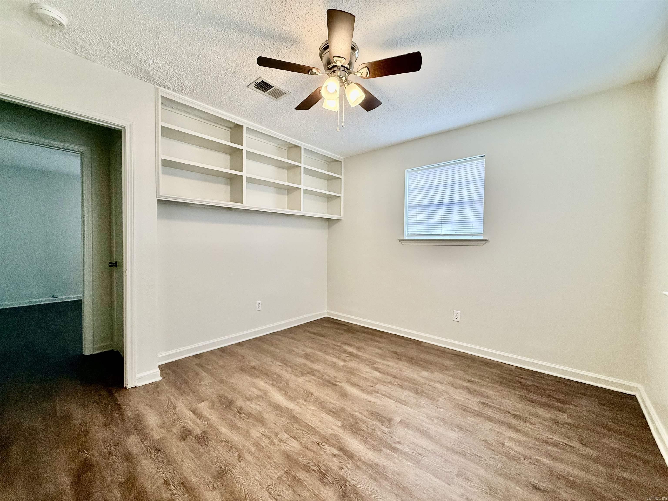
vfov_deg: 85.7
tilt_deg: -1.1
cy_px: 250
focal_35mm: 14
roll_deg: -0.9
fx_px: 270
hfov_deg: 102.1
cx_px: 334
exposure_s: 1/120
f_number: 2.2
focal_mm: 2.22
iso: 200
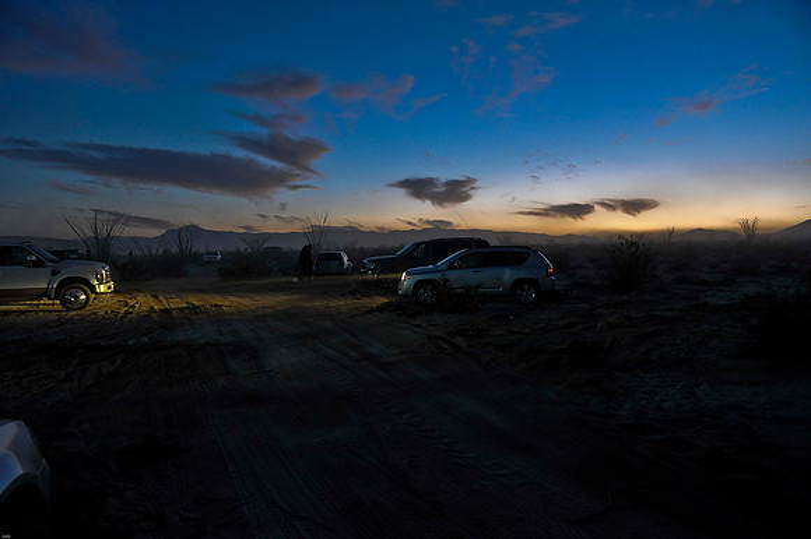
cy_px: 270
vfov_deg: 53.1
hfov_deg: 73.8
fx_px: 540
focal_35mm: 24
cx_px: 406
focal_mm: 24
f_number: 4
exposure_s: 1/25
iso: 2000
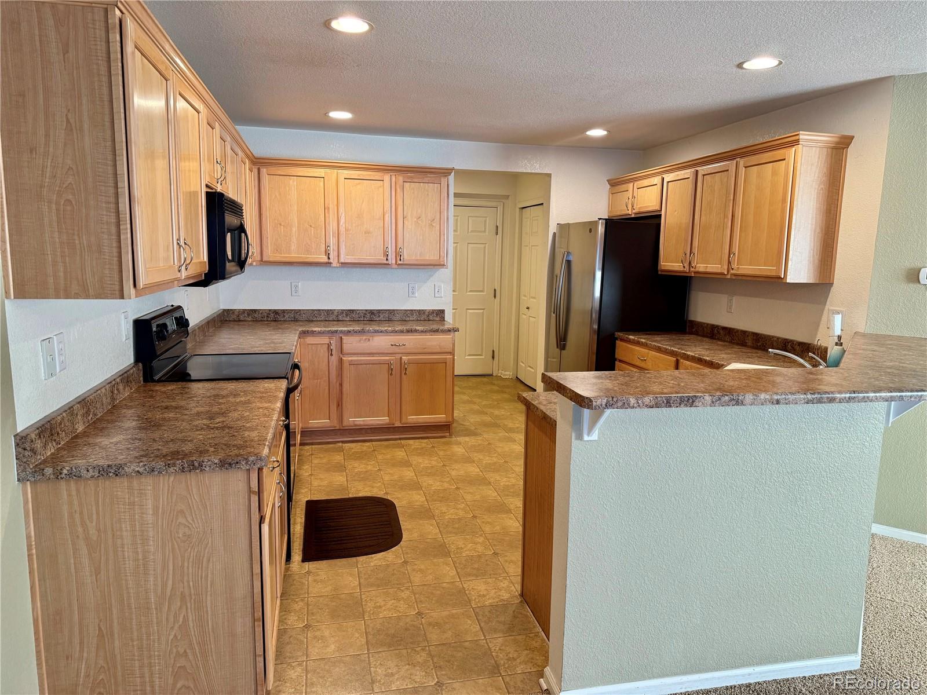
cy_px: 348
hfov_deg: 71.6
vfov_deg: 56.8
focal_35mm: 24
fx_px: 643
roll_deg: -1.6
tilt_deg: -8.8
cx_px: 464
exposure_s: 1/60
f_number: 1.78
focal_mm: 6.76
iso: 250
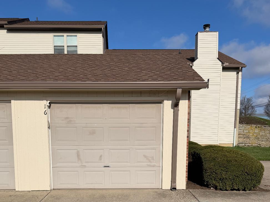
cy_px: 170
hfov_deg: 50.1
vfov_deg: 36.9
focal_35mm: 37
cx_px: 125
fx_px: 288
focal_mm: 6.76
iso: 80
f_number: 1.78
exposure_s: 1/10309
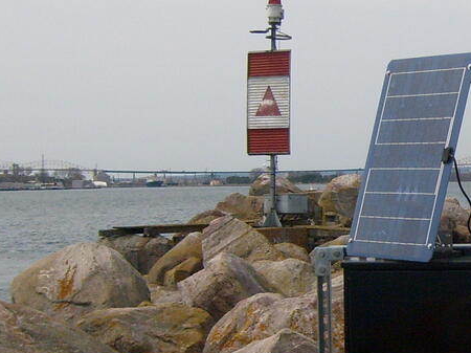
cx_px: 562
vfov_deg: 14.2
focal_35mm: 104
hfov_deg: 18.0
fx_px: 1414
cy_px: 206
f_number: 7.1
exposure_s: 1/500
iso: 80
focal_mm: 5.8
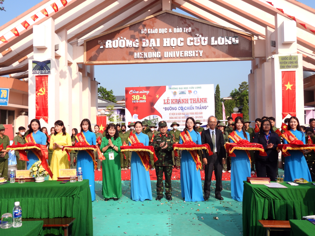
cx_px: 158
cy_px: 118
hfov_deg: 55.4
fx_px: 300
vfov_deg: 42.9
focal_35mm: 33
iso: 100
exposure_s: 1/1250
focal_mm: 5.9
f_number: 3.2
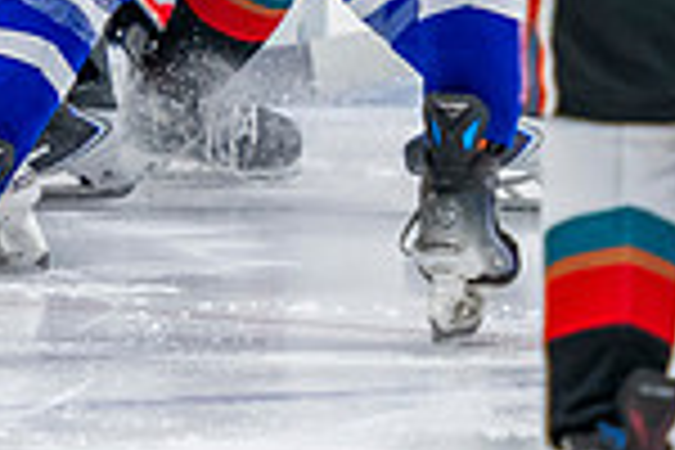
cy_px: -403
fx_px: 18467
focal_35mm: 985
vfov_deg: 1.4
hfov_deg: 2.1
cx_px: 17
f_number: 3.2
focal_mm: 155
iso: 1600
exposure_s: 1/800
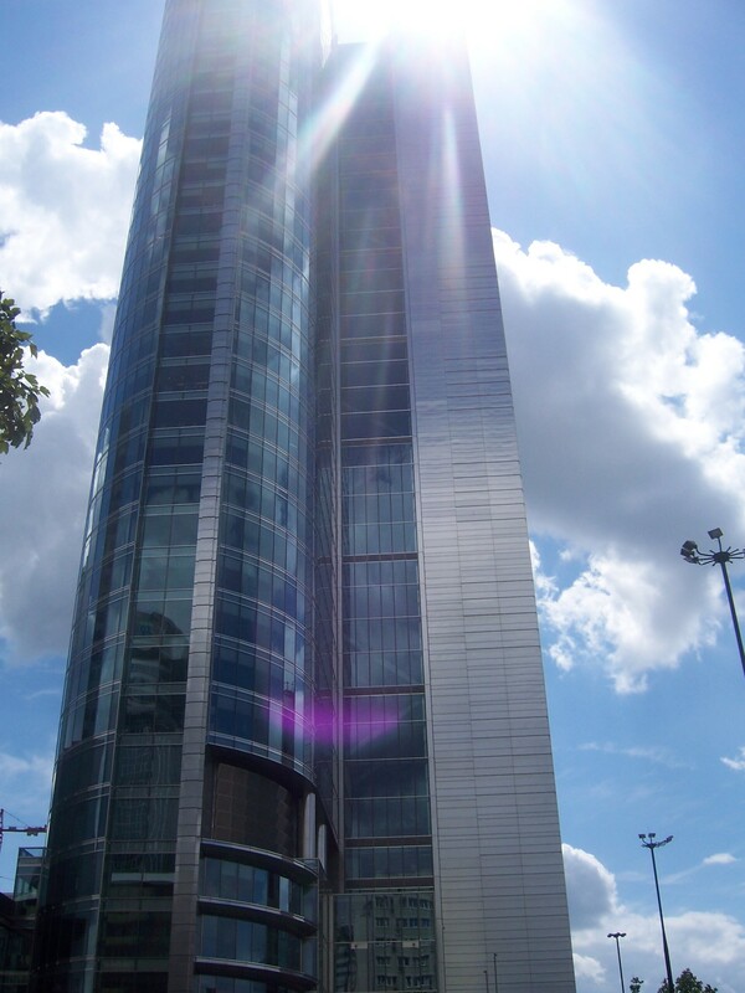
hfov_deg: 39.7
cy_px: 496
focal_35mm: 36
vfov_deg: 51.4
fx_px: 1033
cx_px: 372
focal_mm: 6.2
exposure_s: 1/1250
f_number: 4.5
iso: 80
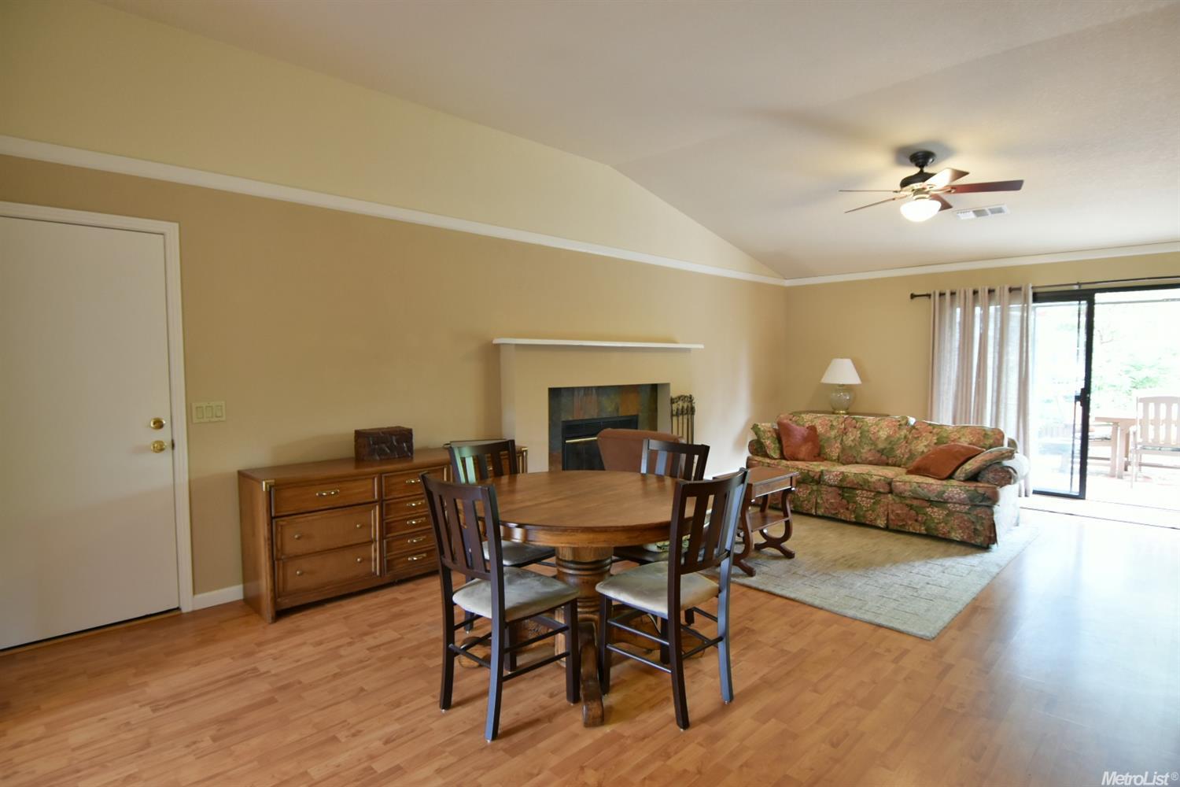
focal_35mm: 18
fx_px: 590
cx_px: 590
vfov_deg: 67.4
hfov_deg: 90.0
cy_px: 394
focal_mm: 12
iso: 1000
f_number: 4
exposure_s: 1/30
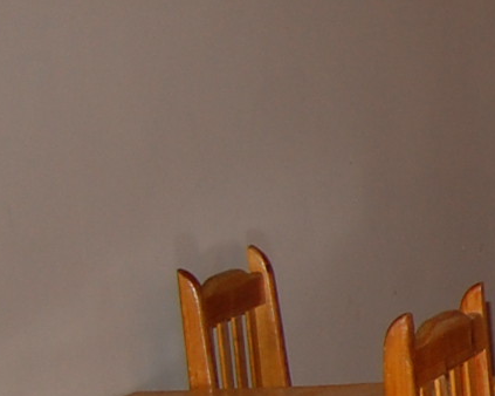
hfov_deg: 11.5
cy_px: 369
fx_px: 1977
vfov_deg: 11.3
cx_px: 1239
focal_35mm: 135
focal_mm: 18
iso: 400
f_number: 3.5
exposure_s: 1/60
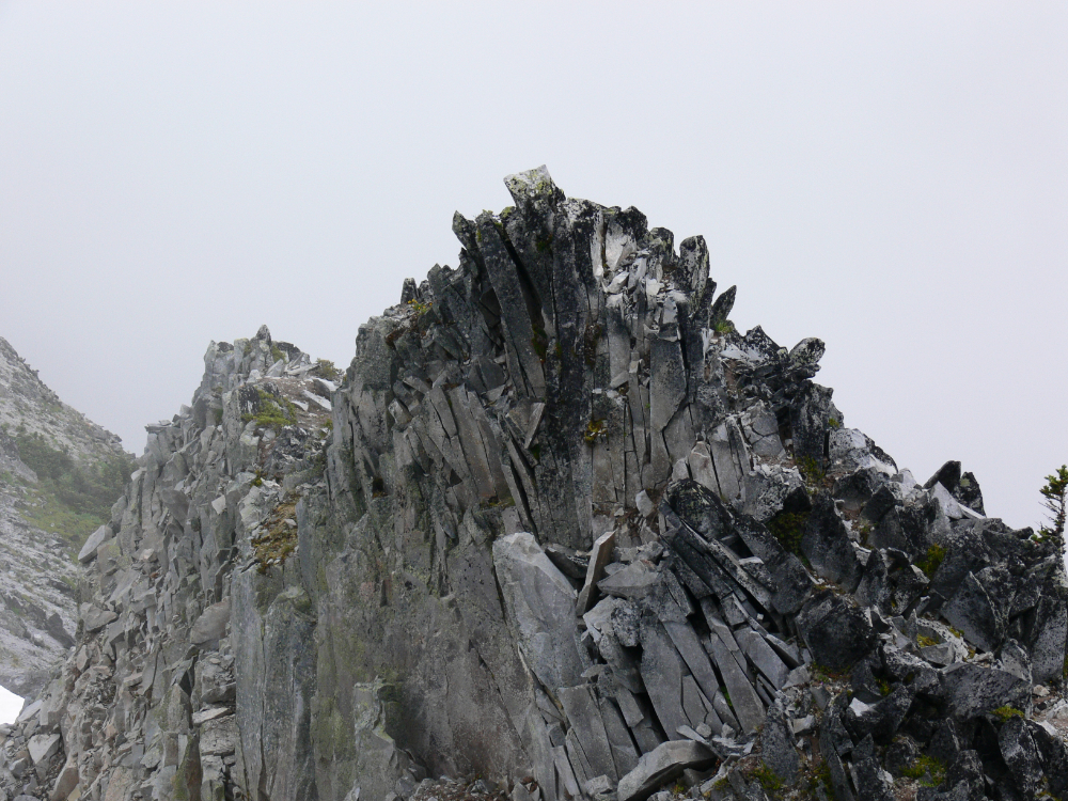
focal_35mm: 101
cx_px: 534
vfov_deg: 14.6
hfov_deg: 19.4
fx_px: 3116
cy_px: 400
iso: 80
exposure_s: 1/320
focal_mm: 21.3
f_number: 5.6
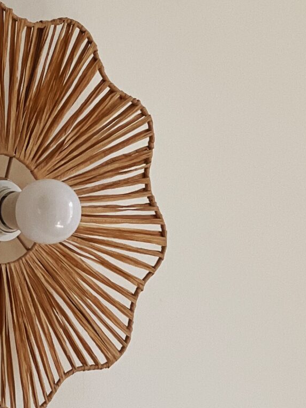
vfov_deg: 7.6
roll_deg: +1.9
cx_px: -56
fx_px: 3052
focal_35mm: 259
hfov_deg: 5.7
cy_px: 195
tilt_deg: +5.3
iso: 64
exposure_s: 1/121
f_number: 2.8
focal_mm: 9
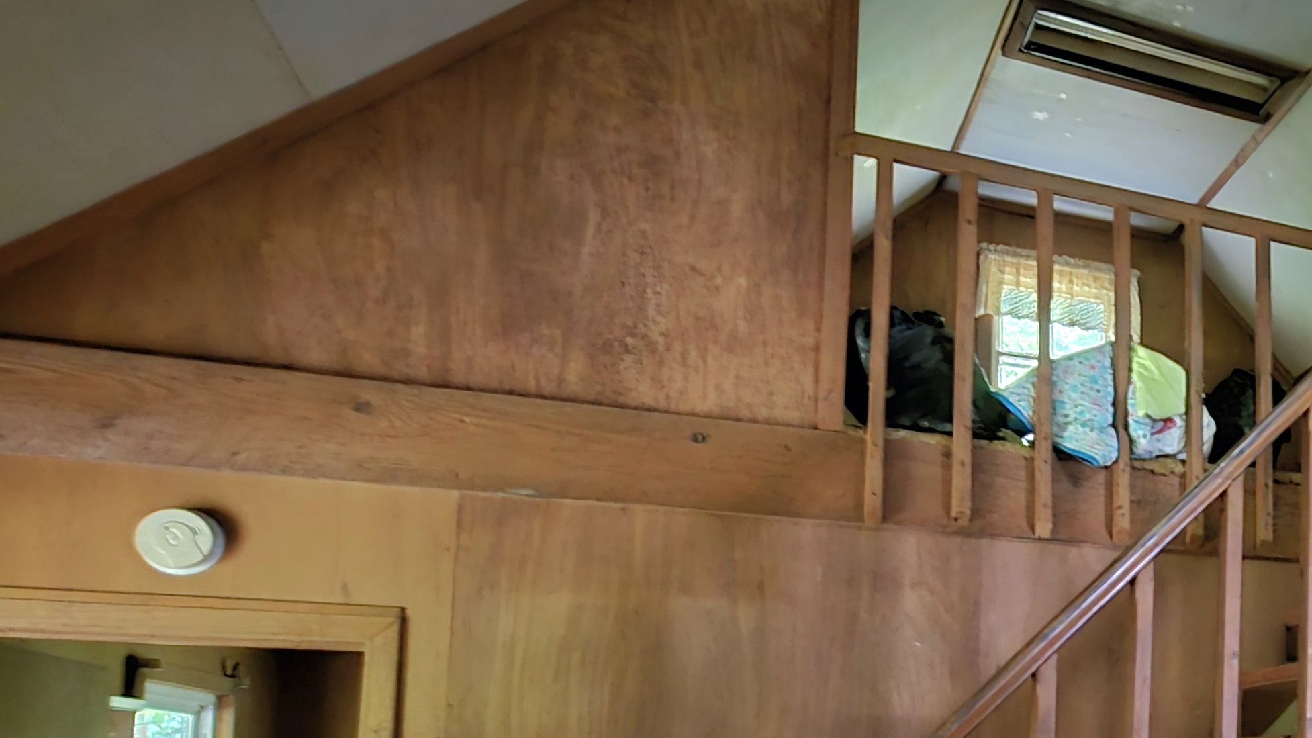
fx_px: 1009
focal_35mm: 29
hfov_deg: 56.4
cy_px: 691
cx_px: 1197
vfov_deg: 37.1
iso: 1600
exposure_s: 1/8.01
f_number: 2.2
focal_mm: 2.2
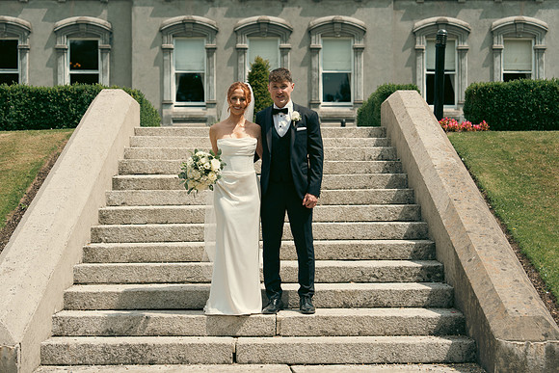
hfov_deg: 33.4
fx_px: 932
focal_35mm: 60
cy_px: 186
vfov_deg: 22.6
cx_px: 280
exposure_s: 1/1250
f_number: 3.5
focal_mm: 60
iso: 125
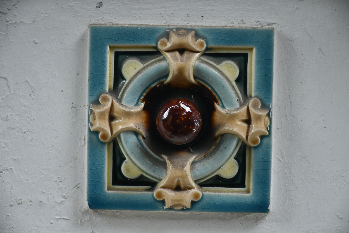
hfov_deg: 17.1
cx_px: 174
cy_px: 116
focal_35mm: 120
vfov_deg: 11.4
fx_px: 1163
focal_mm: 80
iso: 400
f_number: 5.3
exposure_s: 1/125
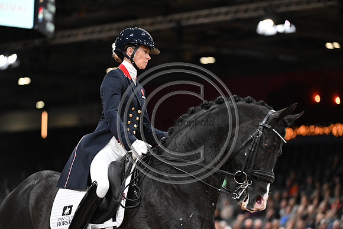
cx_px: 172
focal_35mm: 210
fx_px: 2001
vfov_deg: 6.5
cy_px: 114
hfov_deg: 9.8
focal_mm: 210
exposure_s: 1/640
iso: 6400
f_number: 4
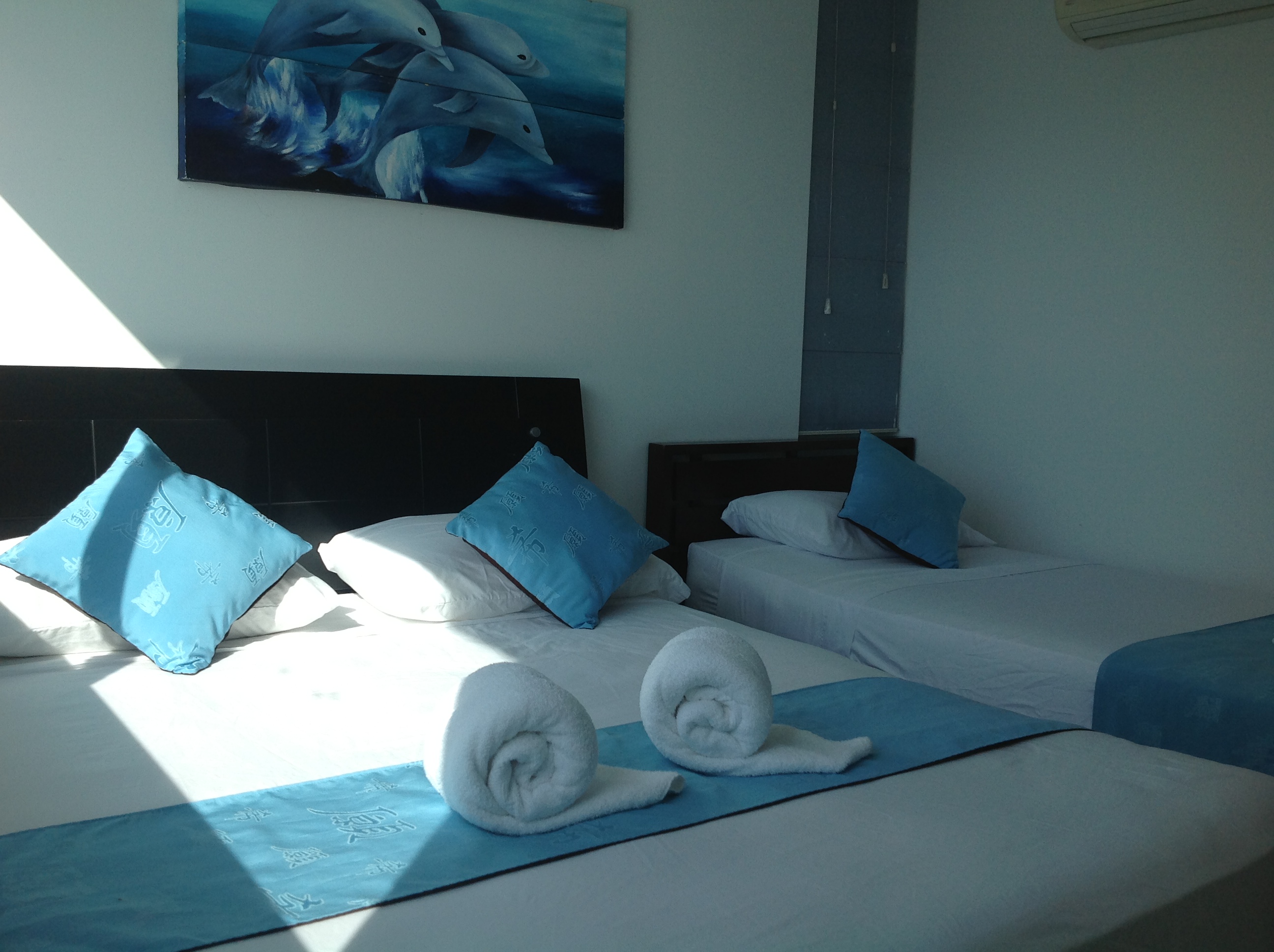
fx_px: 1286
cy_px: 476
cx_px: 637
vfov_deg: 40.6
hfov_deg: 52.7
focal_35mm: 35
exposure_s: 1/1043
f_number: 2.4
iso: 50
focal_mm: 4.28
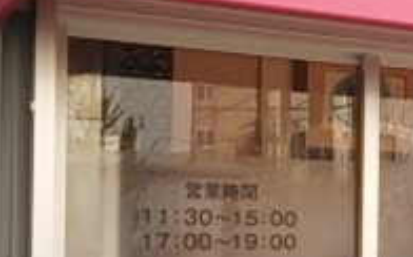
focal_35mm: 97
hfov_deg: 20.4
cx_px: 457
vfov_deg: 13.4
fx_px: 1091
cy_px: 204
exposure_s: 1/60
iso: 40
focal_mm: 4.21
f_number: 2.5
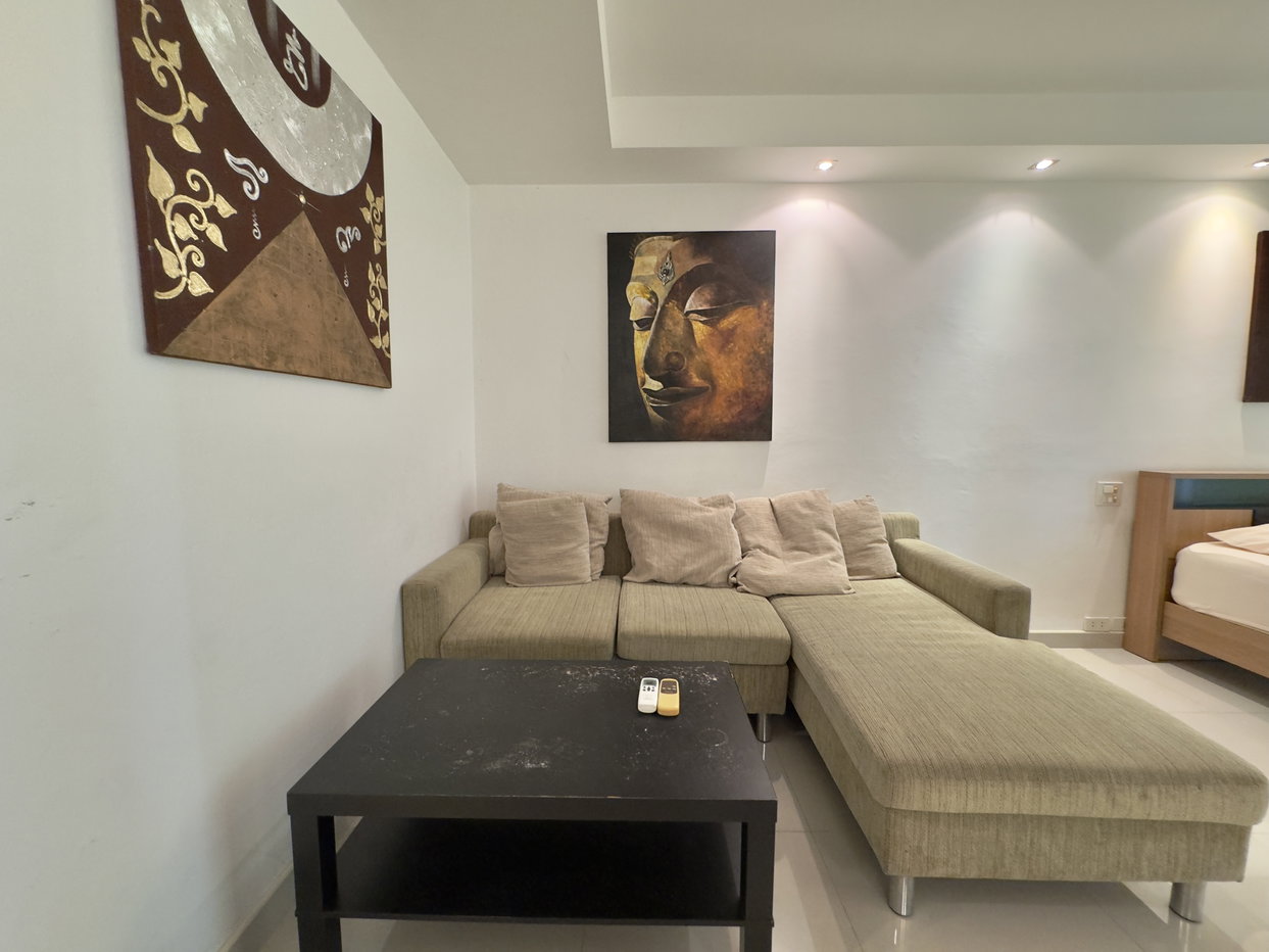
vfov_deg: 85.7
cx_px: 634
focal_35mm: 14
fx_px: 513
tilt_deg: -4.3
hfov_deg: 102.1
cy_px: 476
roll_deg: +0.2
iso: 250
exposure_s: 1/50
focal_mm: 2.22
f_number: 2.2
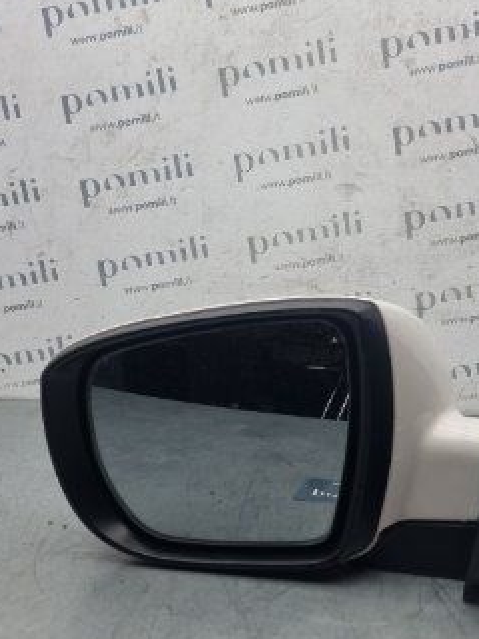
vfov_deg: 39.6
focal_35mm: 48
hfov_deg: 30.1
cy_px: 337
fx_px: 886
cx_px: 305
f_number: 1.8
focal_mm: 6.7
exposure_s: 1/266
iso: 50
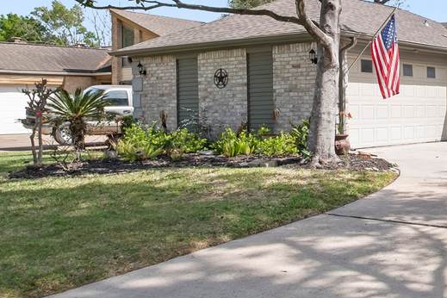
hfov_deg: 44.6
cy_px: 92
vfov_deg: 35.5
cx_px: 441
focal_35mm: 37
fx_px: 459
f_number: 4
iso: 200
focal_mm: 10
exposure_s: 1/800
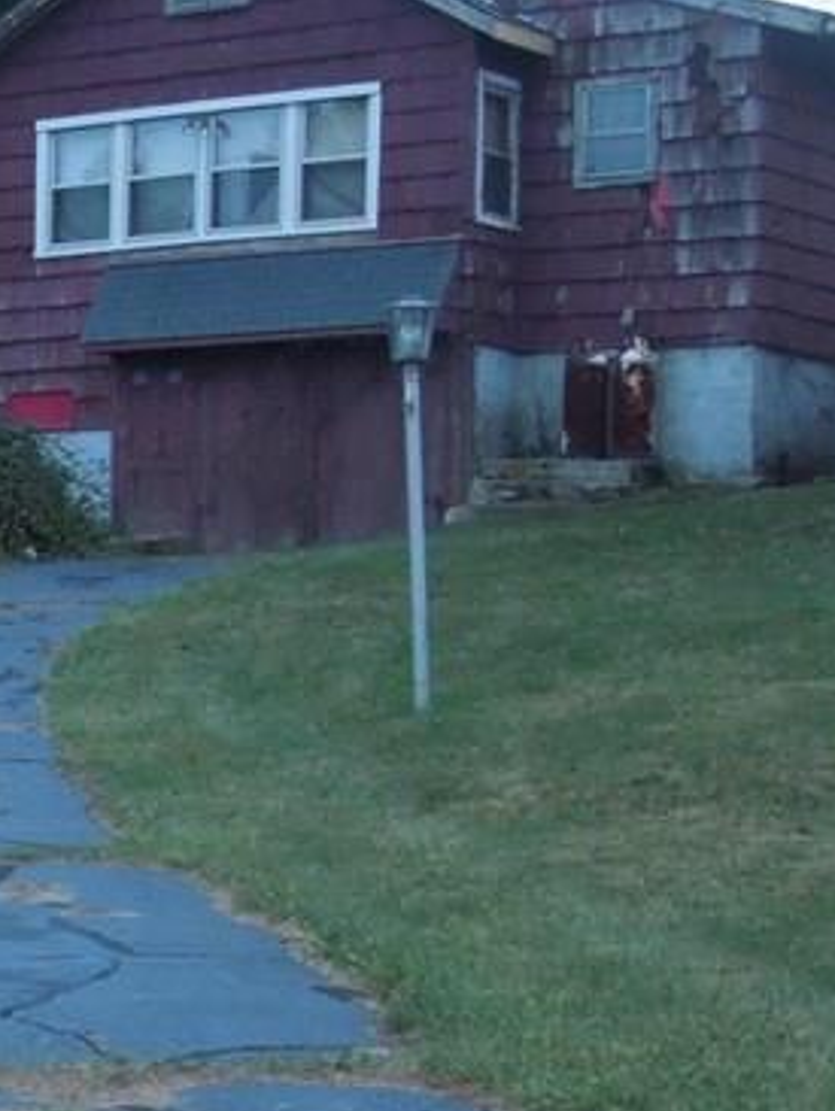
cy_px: 722
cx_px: -449
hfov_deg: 12.8
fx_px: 3502
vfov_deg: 18.0
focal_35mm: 109
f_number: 3.8
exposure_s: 1/30
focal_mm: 7
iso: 800
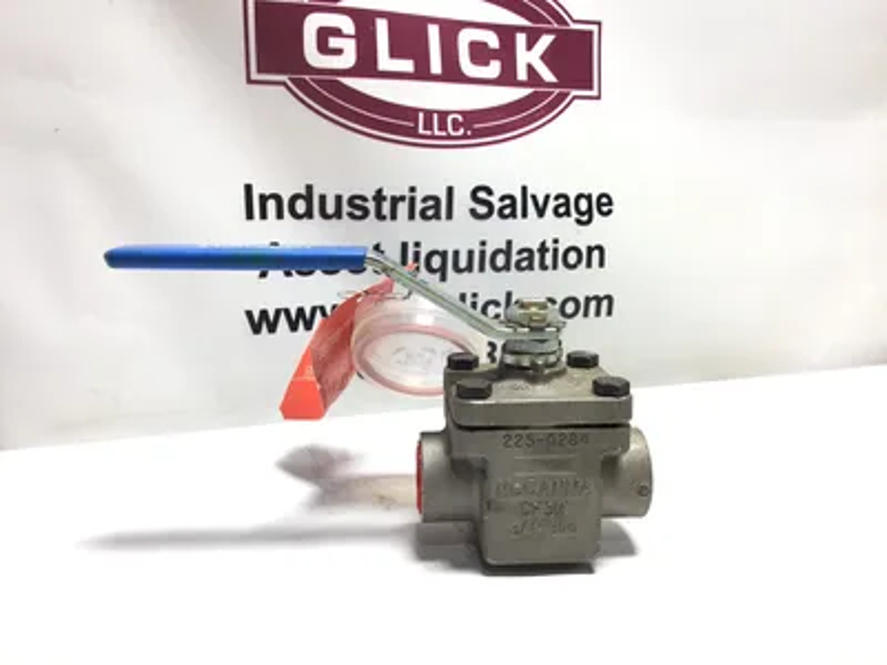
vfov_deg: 45.4
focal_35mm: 31
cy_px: 332
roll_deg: +0.8
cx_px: 444
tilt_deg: -10.9
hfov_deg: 58.4
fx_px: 794
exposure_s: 1/100
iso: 32
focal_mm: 3.3
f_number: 2.4
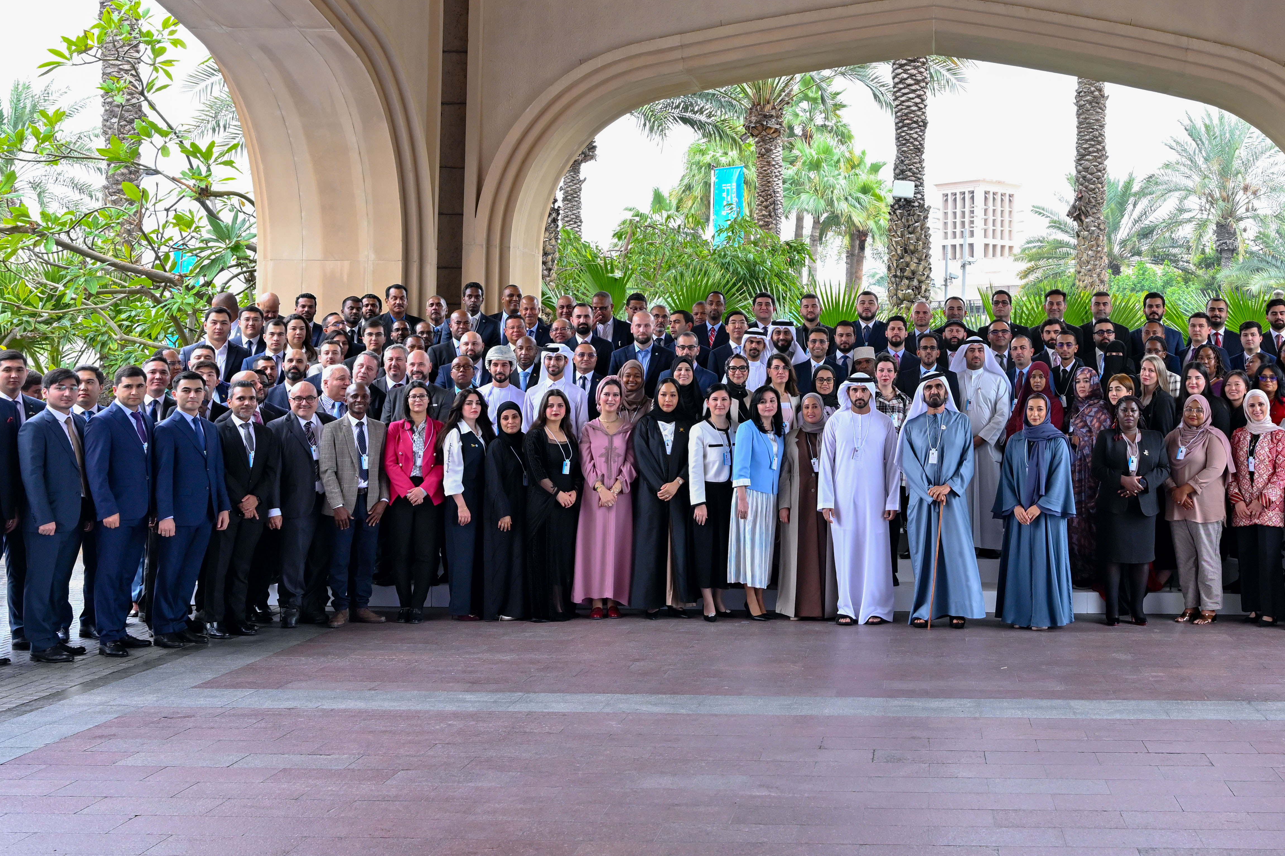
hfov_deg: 44.6
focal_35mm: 43
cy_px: 304
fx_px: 1535
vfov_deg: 31.0
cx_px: 888
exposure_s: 1/320
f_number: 4.5
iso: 500
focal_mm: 24
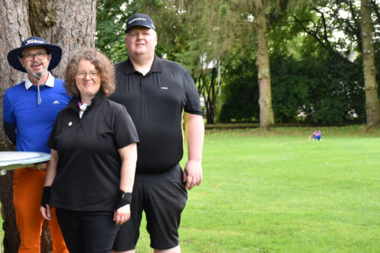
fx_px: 887
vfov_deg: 16.3
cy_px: 114
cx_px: 70
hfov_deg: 23.8
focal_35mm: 84
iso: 400
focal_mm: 34
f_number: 5
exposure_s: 1/100
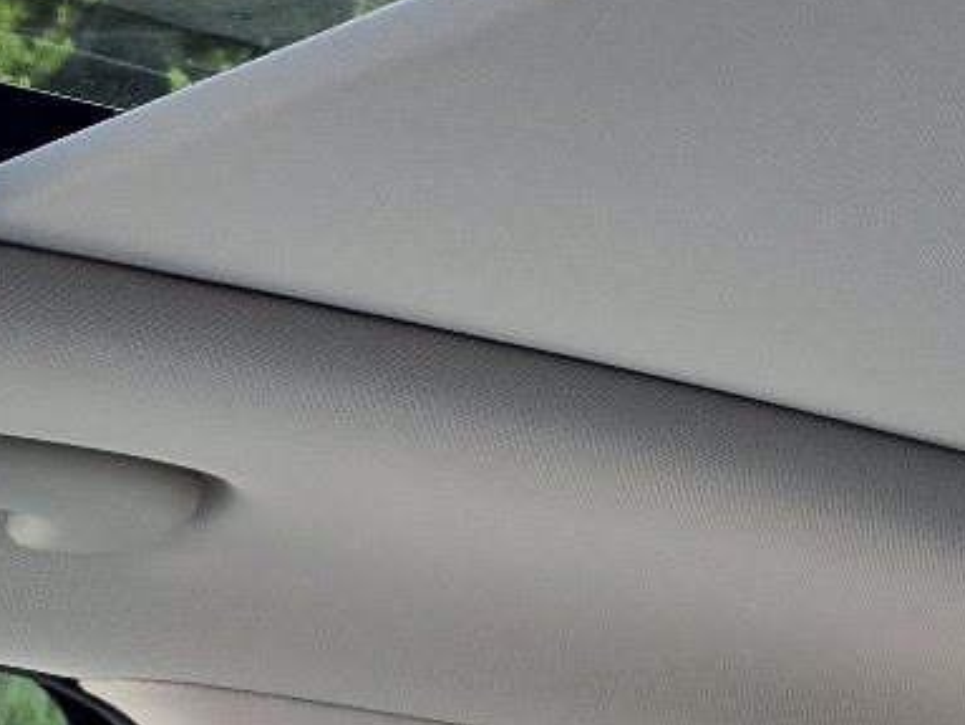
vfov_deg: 14.5
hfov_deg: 15.7
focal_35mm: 96
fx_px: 2679
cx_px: 1985
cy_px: -337
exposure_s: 1/182
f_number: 1.7
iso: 125
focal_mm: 6.3
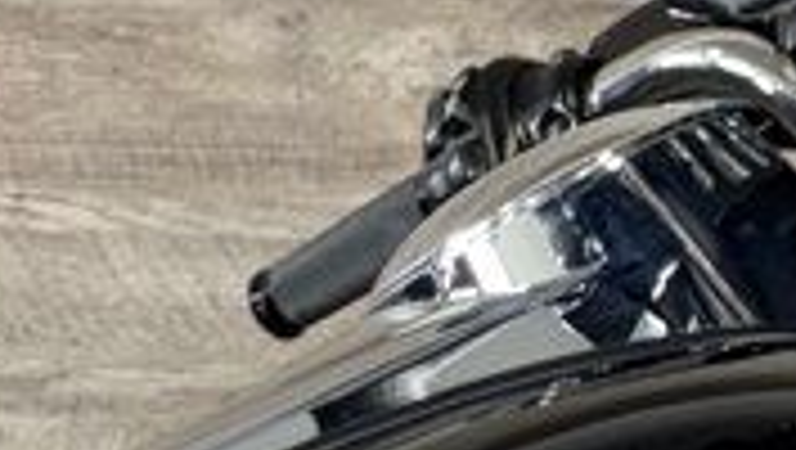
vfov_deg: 7.9
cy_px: 675
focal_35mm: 151
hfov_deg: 14.2
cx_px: 436
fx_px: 3190
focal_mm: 6.76
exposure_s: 1/16
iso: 80
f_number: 1.78
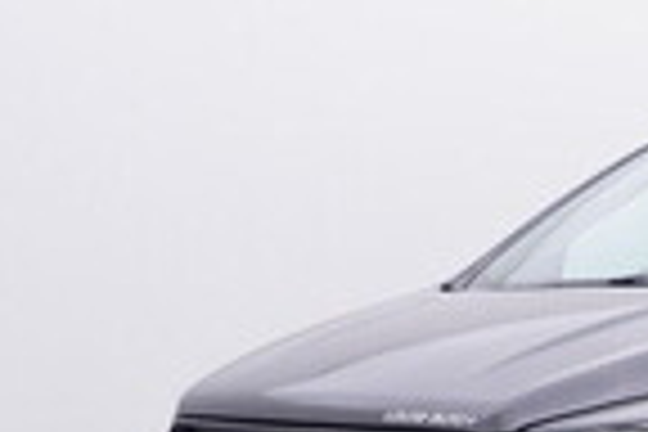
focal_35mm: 86
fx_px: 1546
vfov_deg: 15.6
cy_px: 425
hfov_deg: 21.8
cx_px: 790
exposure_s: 1/80
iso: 200
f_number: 5
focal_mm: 15
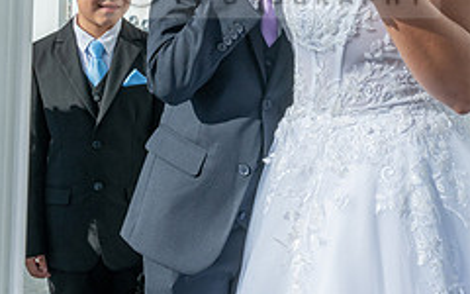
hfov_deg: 26.1
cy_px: -28
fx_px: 1012
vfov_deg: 16.1
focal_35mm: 79
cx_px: 274
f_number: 18
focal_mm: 32
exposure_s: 1/200
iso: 250
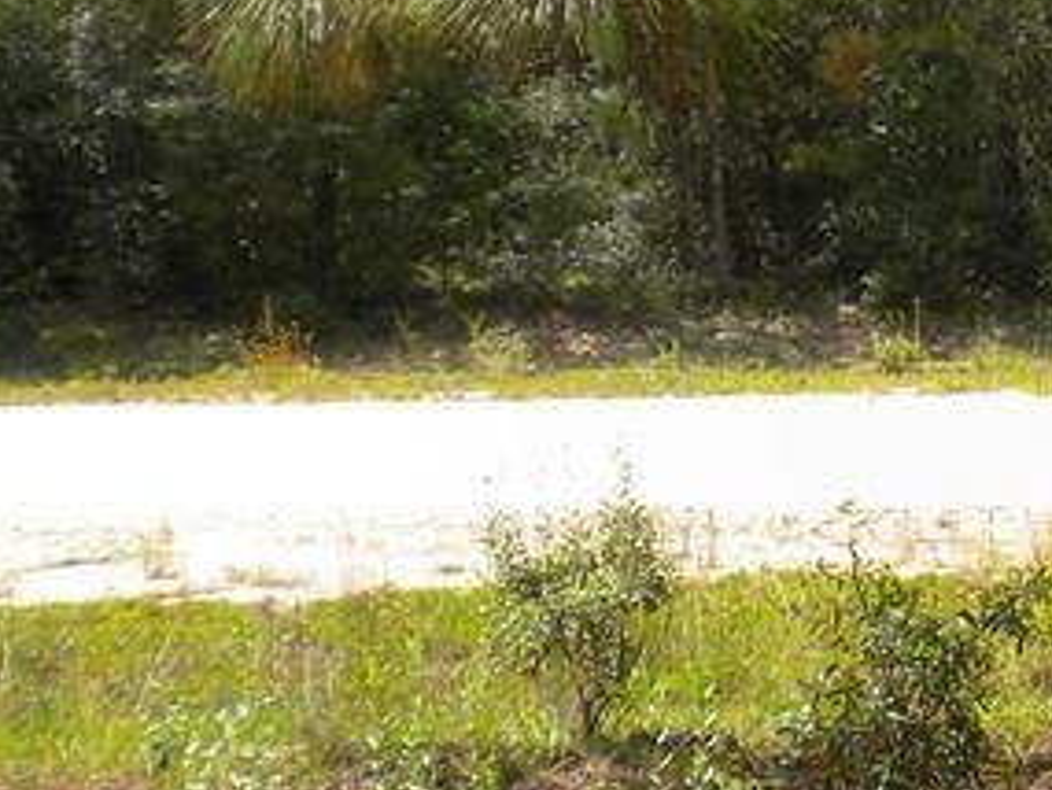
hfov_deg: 16.8
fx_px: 3405
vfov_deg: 13.2
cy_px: 317
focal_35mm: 112
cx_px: 1266
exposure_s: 1/336
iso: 80
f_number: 4.6
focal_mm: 6.3
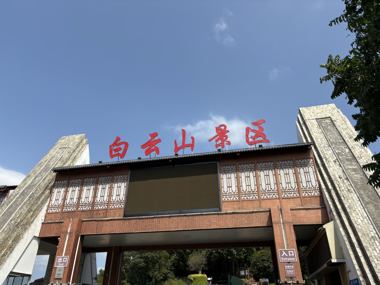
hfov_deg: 67.3
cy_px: 142
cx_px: 190
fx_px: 285
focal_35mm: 26
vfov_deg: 53.1
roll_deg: +0.2
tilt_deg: +30.5
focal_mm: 5.96
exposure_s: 1/4329
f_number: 1.6
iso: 50
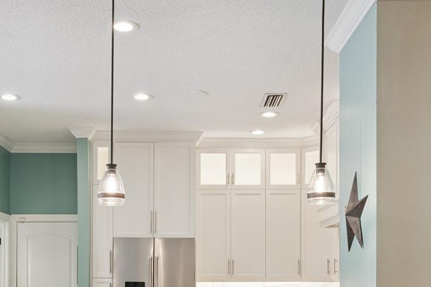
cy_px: 267
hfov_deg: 40.9
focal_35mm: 48
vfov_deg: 27.0
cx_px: 169
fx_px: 575
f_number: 10
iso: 500
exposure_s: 1/15
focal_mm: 22
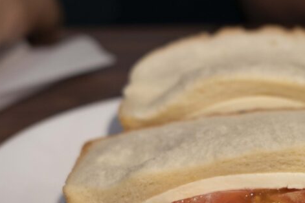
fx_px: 847
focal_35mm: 100
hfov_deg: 19.6
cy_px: 196
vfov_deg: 13.5
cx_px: 328
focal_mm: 46
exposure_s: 1/60
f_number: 5.6
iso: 640
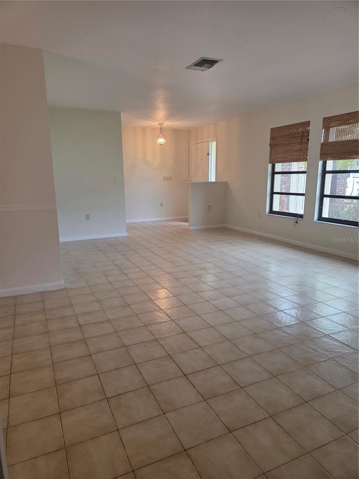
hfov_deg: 58.9
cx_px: 180
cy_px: 240
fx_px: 318
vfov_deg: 73.9
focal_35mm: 23
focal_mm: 5.4
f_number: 1.8
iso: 250
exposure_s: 1/120
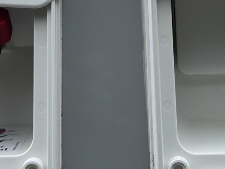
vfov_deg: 15.1
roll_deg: +1.6
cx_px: 117
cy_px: -38
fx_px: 611
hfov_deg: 20.9
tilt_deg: +9.8
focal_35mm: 94
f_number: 1.78
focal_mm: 6.86
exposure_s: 1/1692
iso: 80
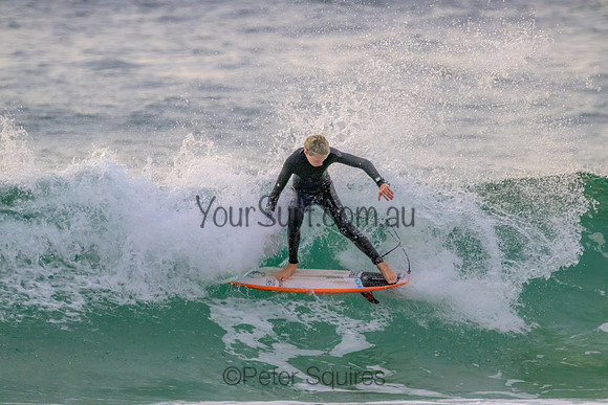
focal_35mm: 800
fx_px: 13514
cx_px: 304
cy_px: 202
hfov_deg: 2.6
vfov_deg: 1.7
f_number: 11
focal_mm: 800
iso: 9000
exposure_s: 1/2000
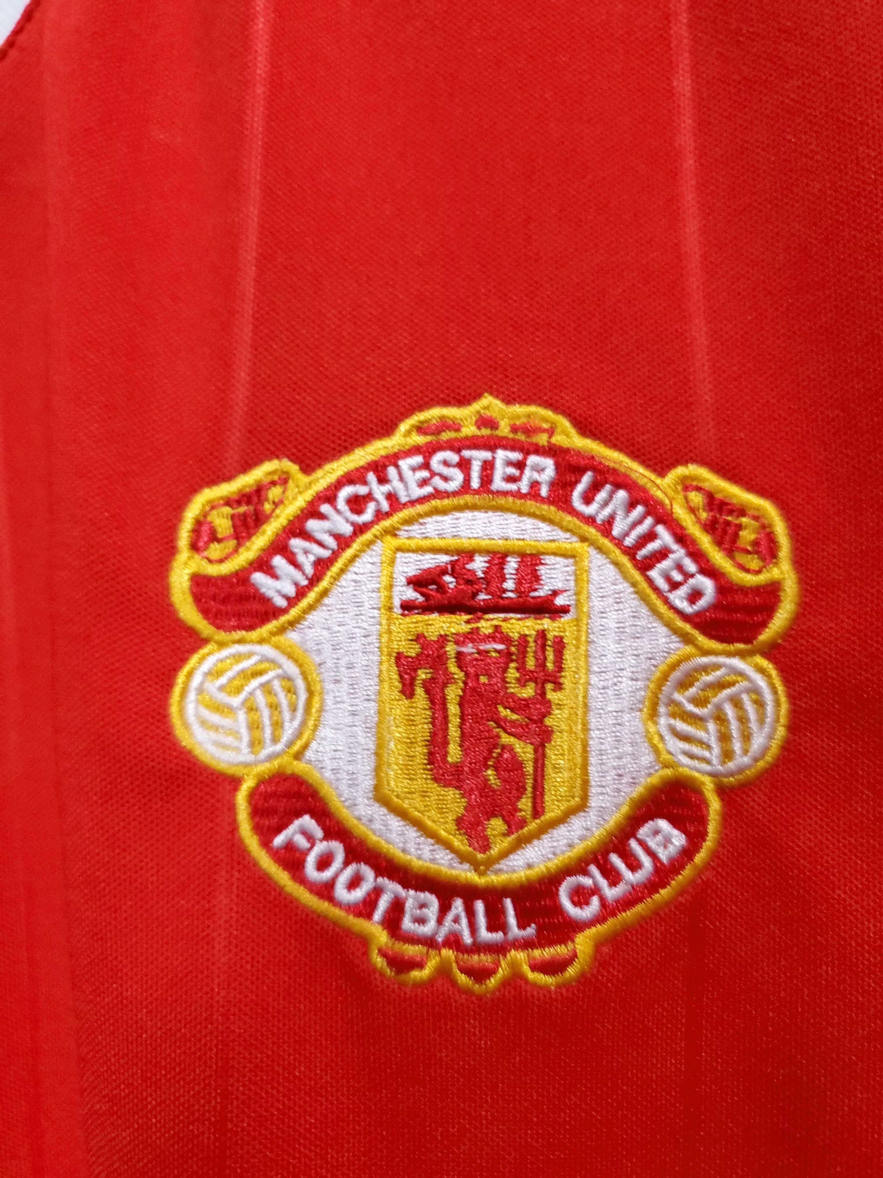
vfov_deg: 67.3
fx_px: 884
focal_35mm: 26
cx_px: 442
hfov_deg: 53.1
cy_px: 589
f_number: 1.5
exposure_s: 1/45
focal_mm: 4.3
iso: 640
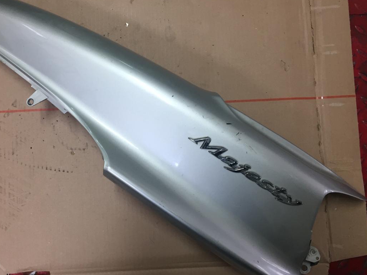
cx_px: 143
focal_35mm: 36
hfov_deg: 51.0
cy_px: 121
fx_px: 382
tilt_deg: -85.7
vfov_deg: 39.6
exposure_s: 1/33
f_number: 2.2
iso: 80
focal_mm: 4.15
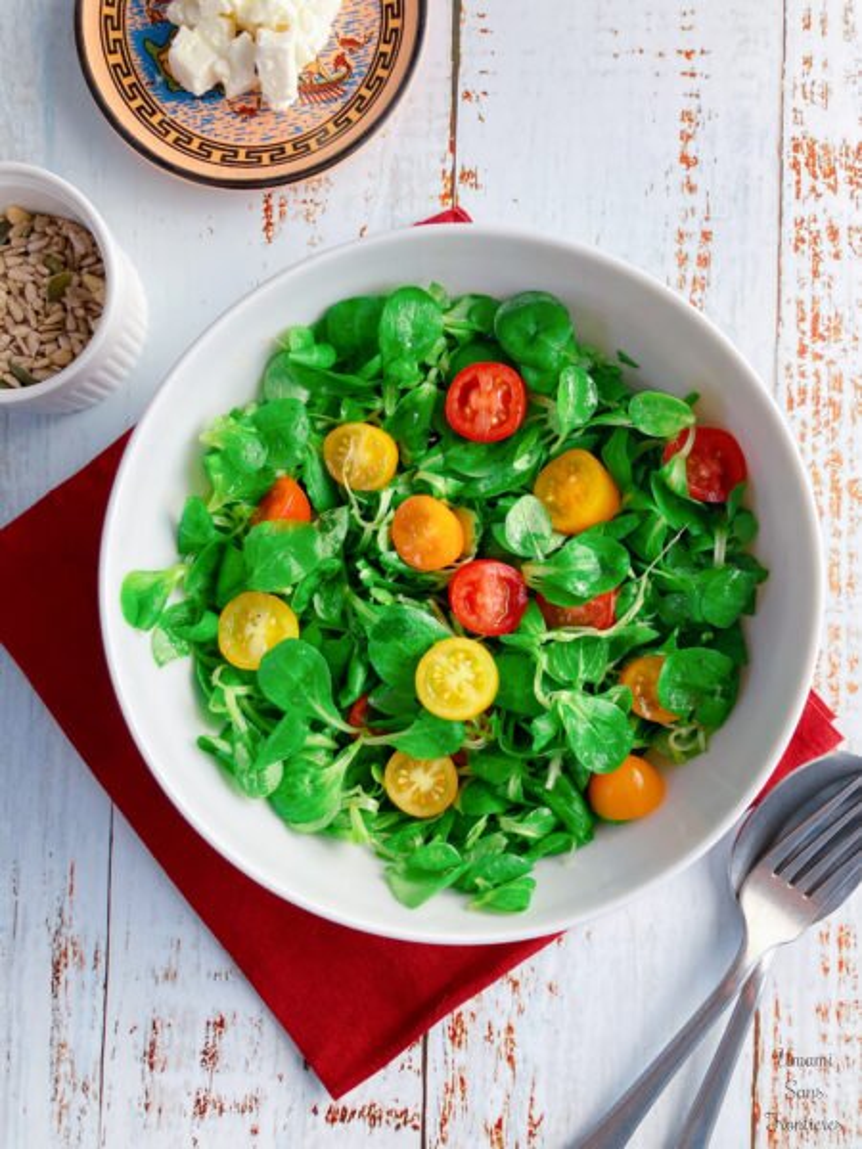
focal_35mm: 28
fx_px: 930
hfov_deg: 49.7
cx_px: 431
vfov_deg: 63.4
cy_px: 574
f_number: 1.8
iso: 80
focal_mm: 3.99
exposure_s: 1/50
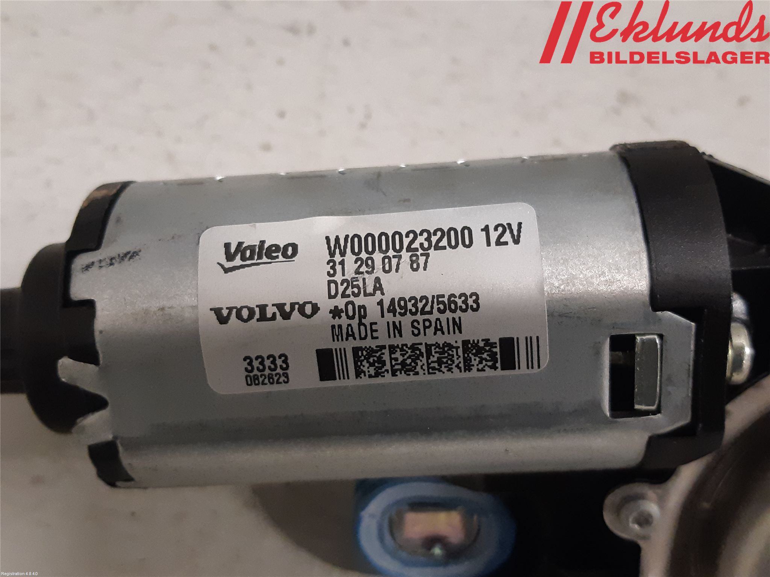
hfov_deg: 67.3
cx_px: 385
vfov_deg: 53.1
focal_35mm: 26
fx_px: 578
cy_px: 288
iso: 200
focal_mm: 3.93
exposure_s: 1/50
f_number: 1.7
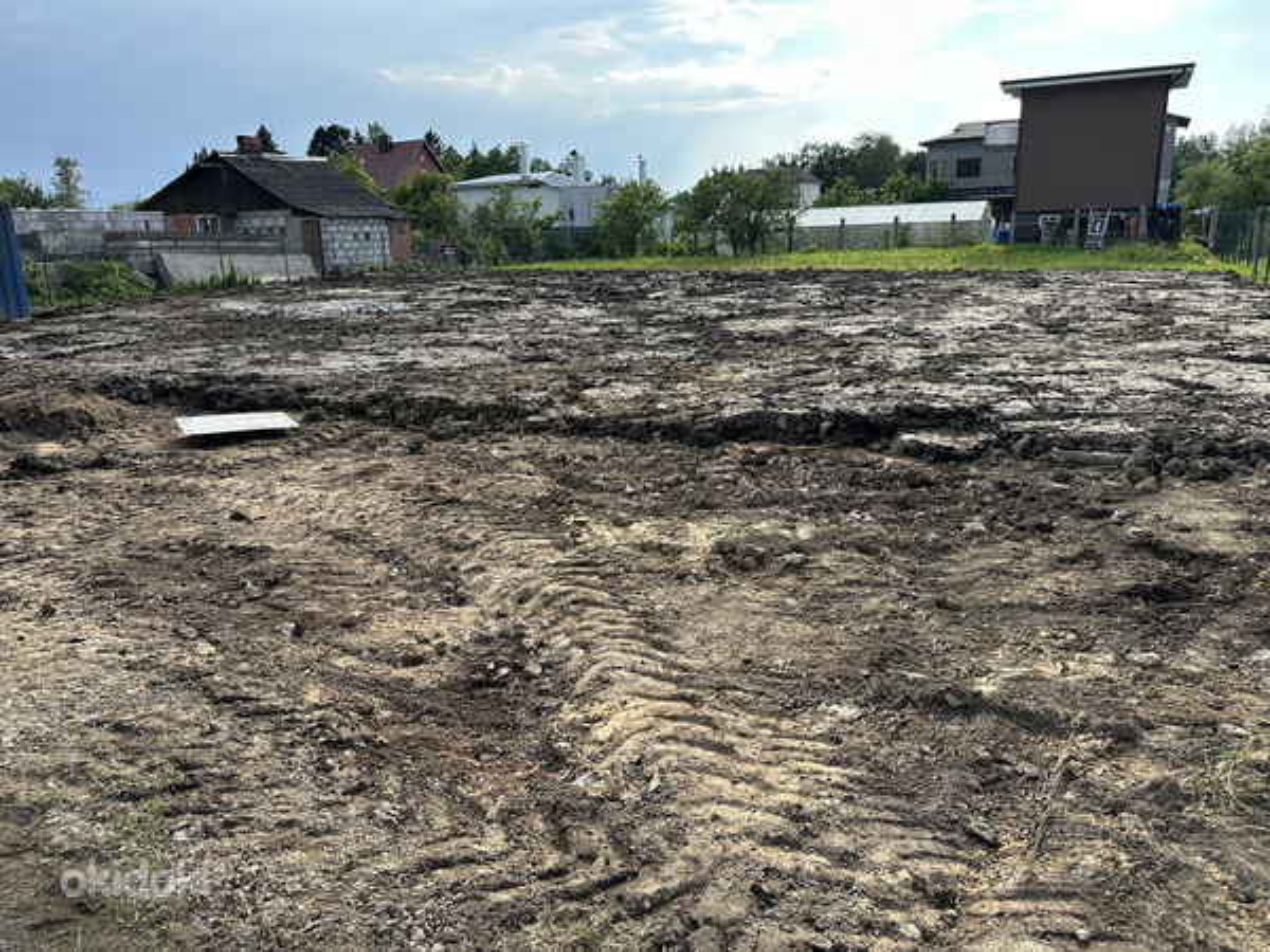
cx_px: 635
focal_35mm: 24
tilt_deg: -15.1
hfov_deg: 71.6
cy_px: 476
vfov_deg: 56.8
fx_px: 881
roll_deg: +1.6
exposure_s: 1/1916
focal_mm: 6.86
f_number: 1.78
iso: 80
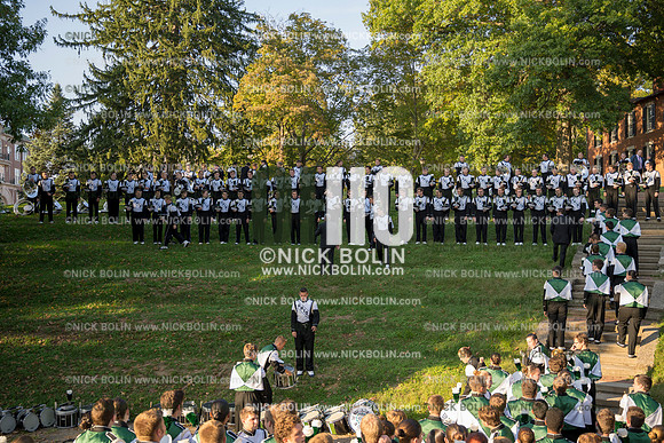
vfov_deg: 36.9
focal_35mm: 36
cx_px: 332
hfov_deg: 53.1
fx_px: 664
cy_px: 222
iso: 125
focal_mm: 36
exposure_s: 1/250
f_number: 4
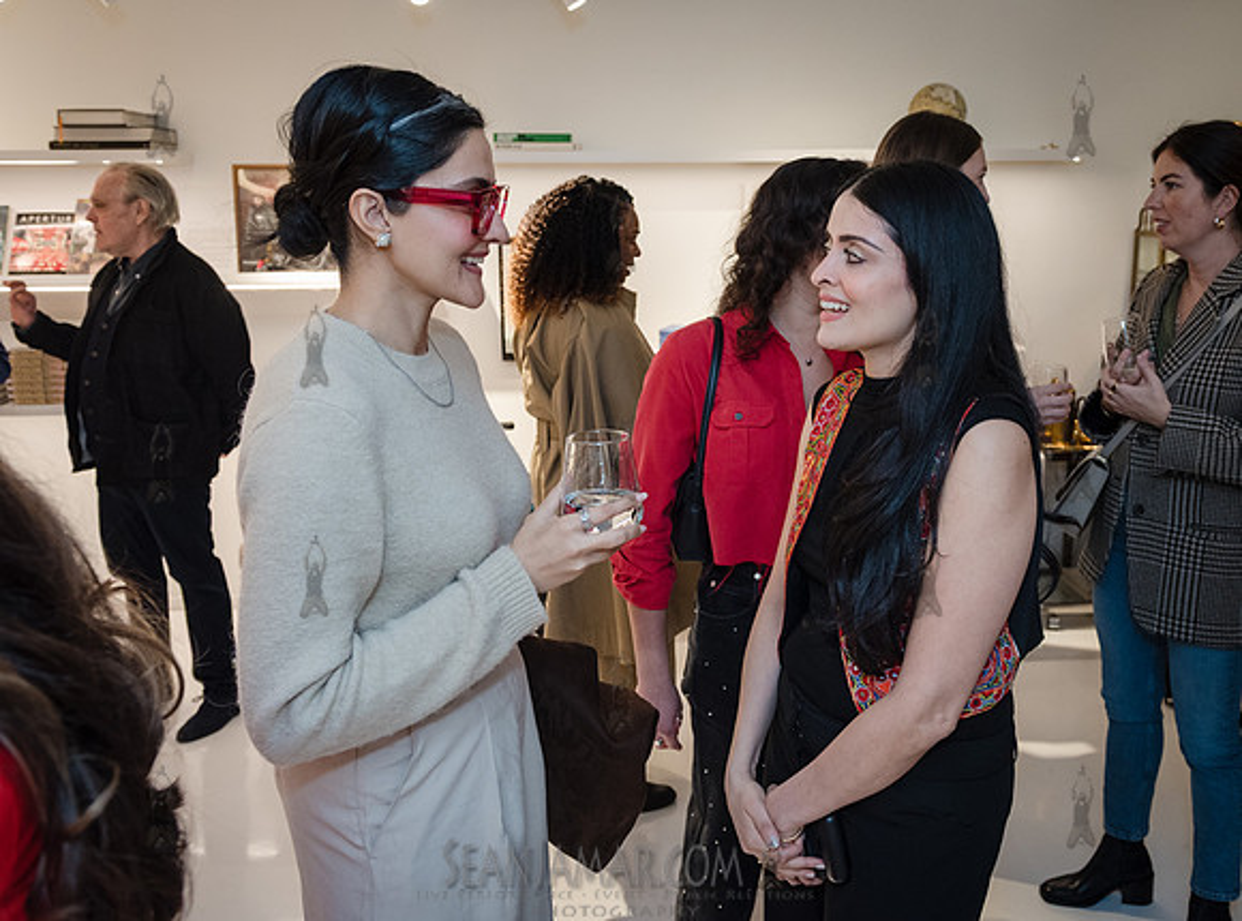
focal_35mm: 32
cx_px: 703
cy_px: 432
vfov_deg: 43.9
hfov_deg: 56.9
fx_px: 1140
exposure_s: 1/200
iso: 1600
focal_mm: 28
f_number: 4
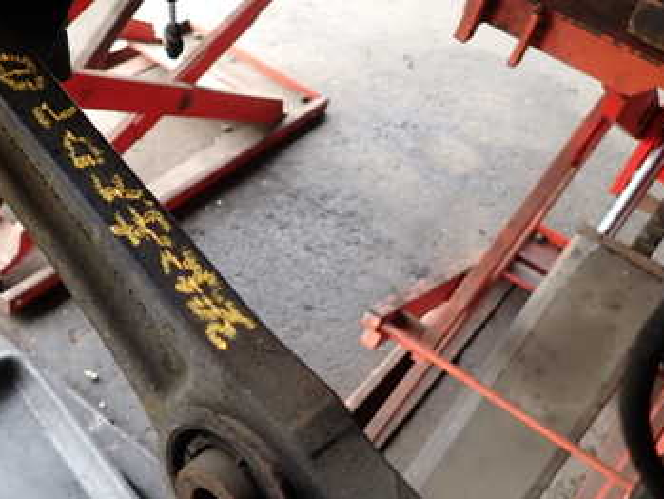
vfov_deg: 33.5
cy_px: 307
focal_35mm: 43
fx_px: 825
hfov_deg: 43.3
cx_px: 228
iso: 200
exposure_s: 1/40
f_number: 2
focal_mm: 4.5
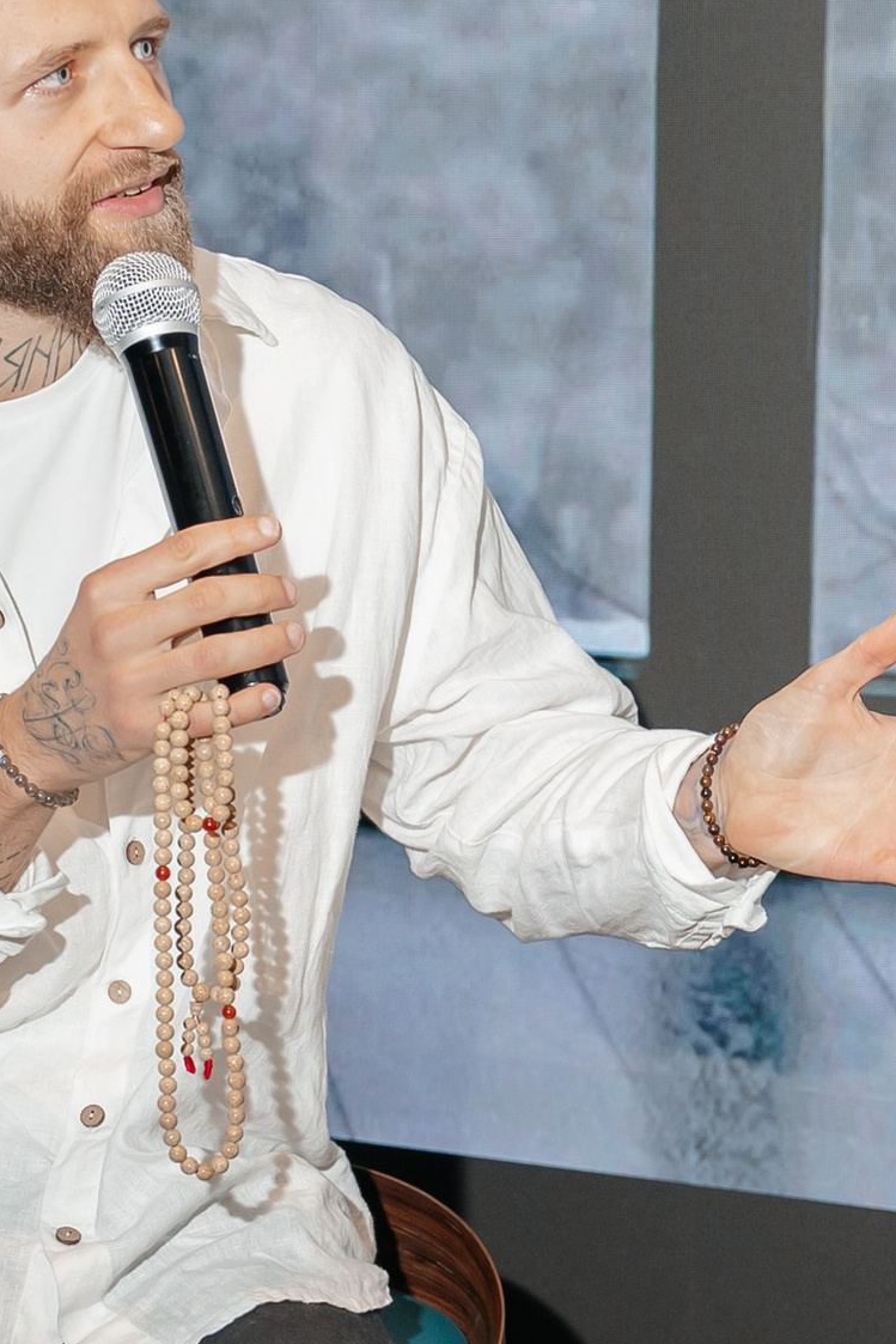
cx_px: 780
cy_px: 979
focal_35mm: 106
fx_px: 3956
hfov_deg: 12.8
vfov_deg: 19.2
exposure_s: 1/160
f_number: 2.8
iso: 400
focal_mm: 31
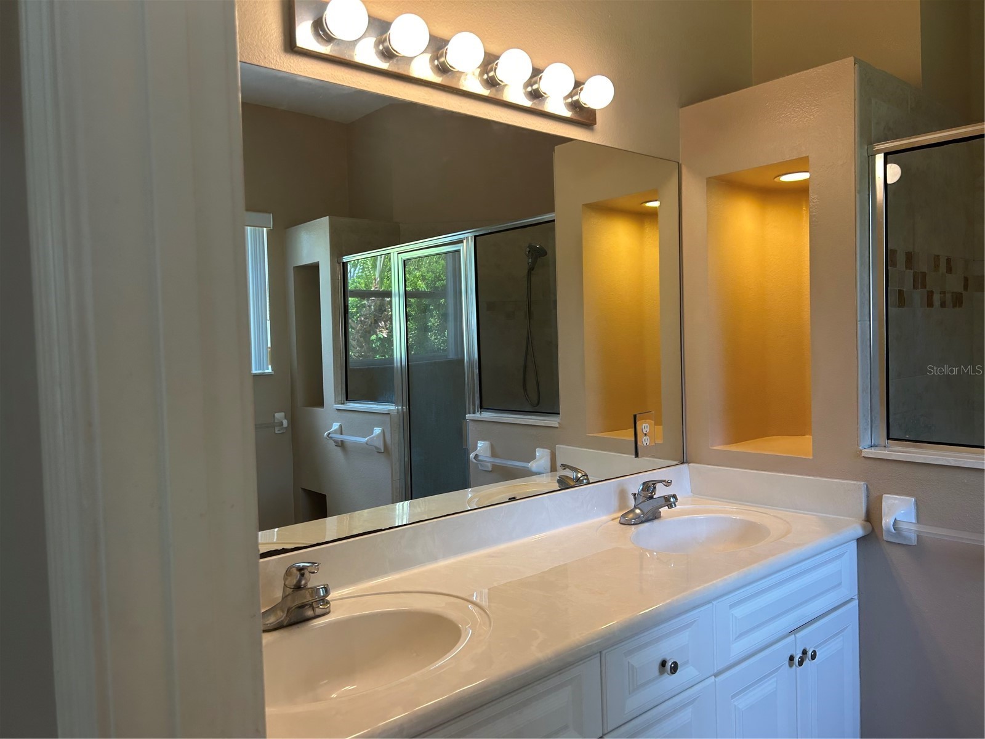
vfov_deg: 53.1
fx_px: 740
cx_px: 492
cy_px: 370
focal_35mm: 26
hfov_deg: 67.3
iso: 50
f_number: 1.5
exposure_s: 1/120
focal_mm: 5.7
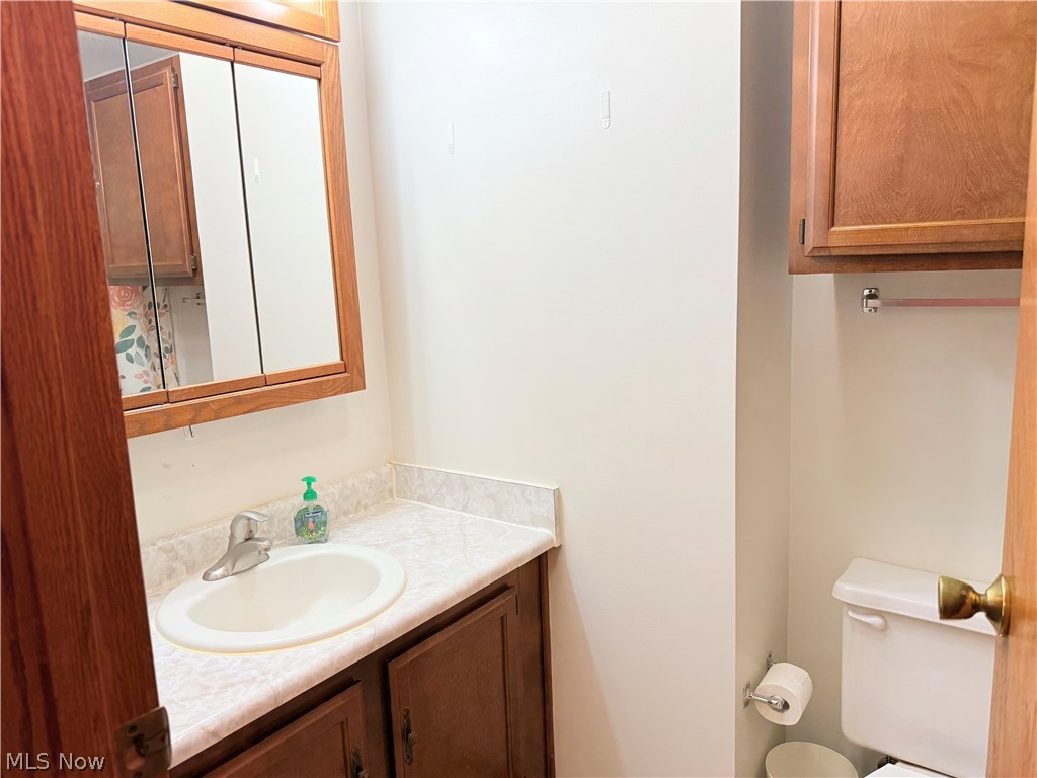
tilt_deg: -8.5
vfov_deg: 56.8
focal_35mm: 24
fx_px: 719
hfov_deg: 71.6
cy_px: 389
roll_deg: +2.6
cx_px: 518
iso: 100
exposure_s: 1/120
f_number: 1.78
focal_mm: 6.76
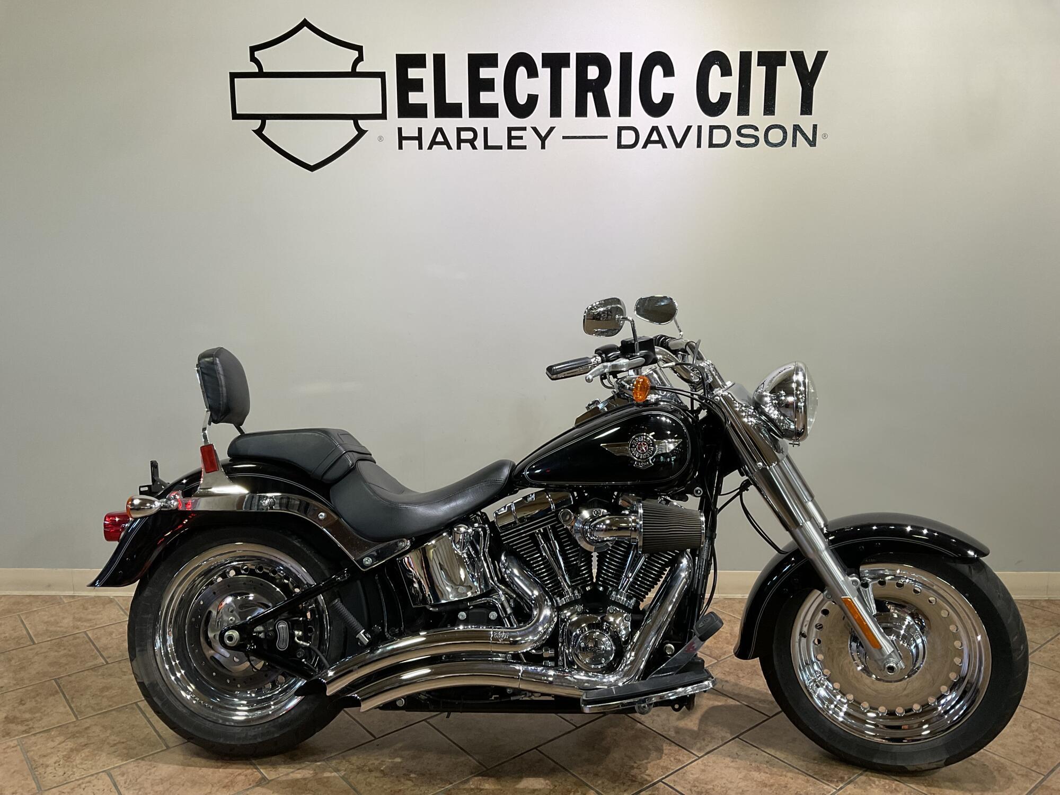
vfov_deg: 48.2
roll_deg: +0.6
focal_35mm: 29
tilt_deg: -11.3
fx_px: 888
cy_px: 398
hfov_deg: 61.7
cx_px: 530
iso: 50
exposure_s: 1/60
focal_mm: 3
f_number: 1.8
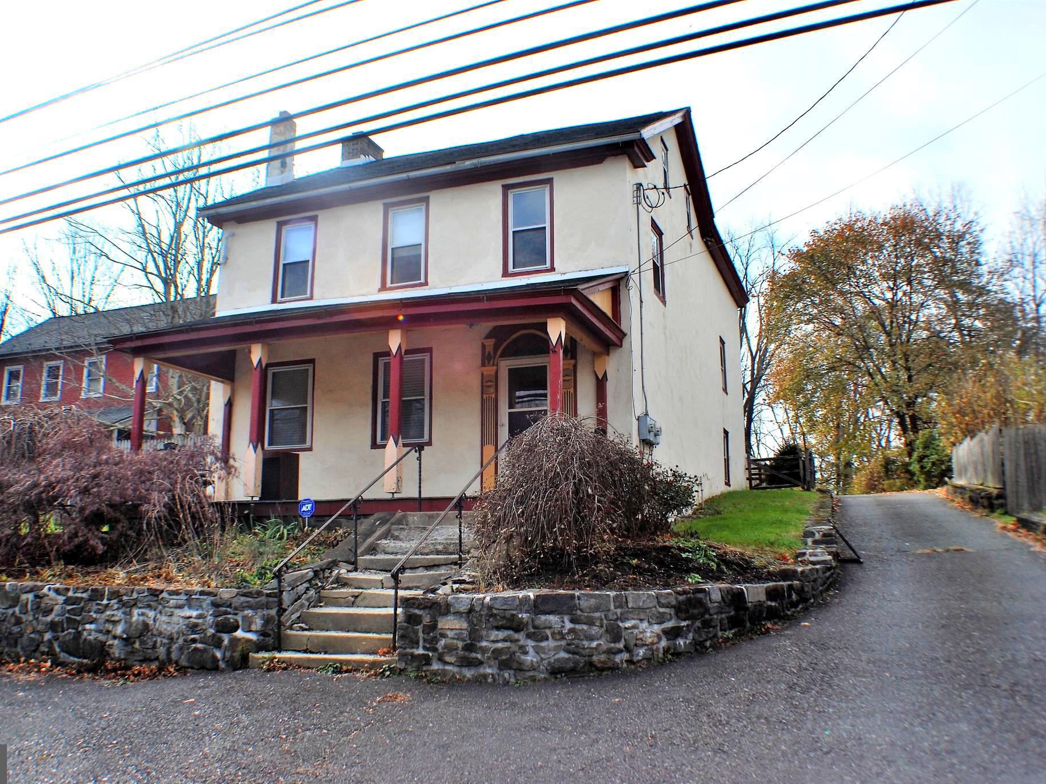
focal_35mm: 39
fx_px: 1178
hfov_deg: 47.8
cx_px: 468
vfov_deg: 36.8
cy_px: 393
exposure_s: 1/250
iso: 100
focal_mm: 24
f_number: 8
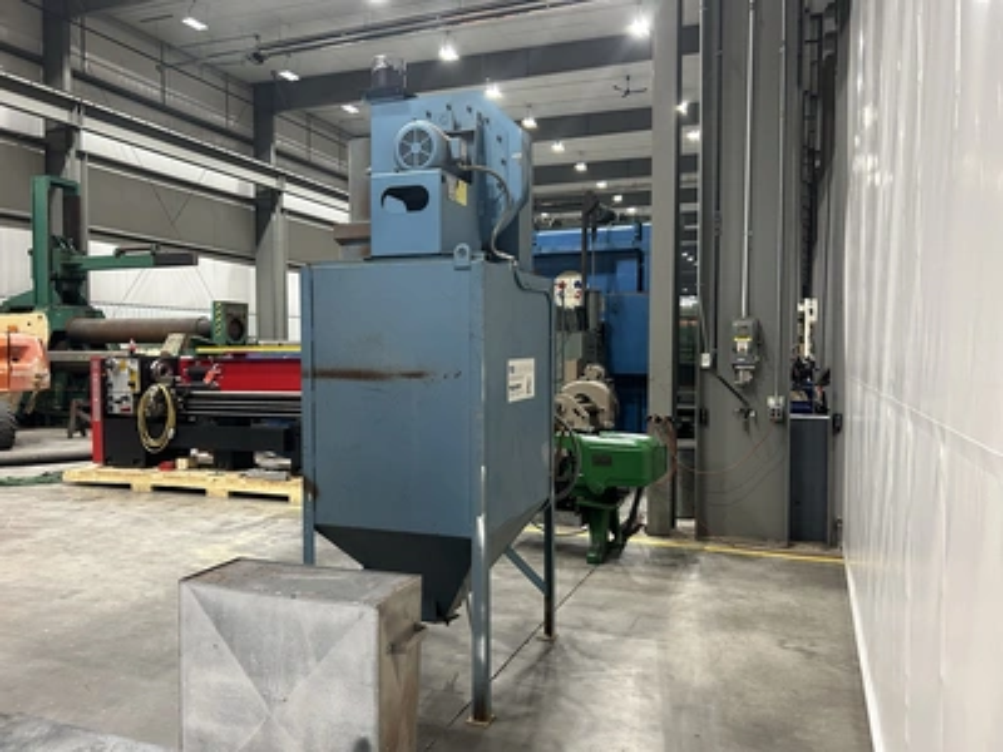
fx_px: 753
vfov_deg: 53.1
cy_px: 376
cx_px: 502
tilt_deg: -1.9
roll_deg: +0.0
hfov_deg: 67.3
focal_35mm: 26
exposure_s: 1/60
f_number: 1.5
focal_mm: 5.7
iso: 250
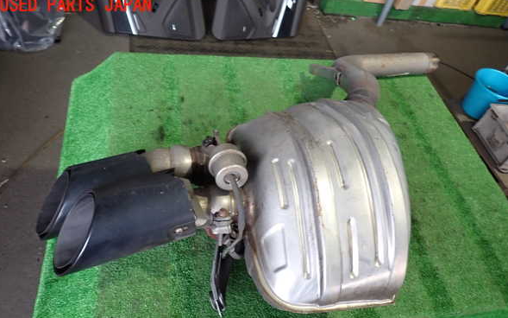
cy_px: 189
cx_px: 254
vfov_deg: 45.8
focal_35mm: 27
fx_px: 374
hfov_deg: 68.4
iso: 200
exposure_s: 1/30
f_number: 2
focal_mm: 4.5
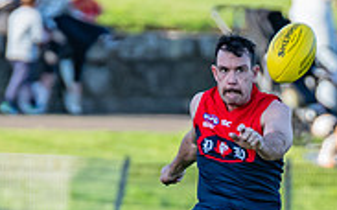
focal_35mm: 1563
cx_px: 200
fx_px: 14342
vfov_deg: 0.8
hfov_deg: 1.3
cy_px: 253
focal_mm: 330
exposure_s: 1/1600
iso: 800
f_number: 4
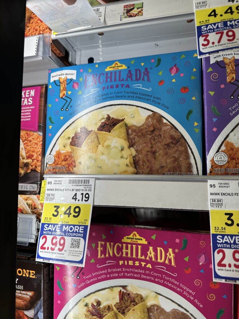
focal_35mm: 24
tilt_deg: +5.3
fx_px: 221
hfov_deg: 56.8
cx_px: 120
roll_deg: -2.2
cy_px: 160
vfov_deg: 71.6
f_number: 1.78
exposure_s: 1/252
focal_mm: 6.86
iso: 80
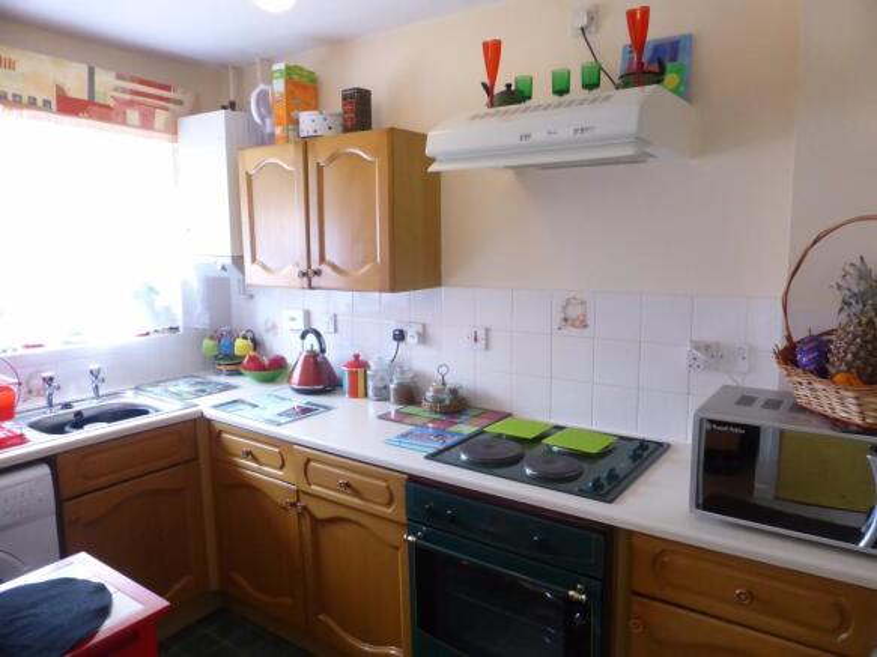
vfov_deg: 56.8
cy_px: 328
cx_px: 438
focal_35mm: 24
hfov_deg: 71.6
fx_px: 608
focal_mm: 4.3
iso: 400
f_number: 3.3
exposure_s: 1/15
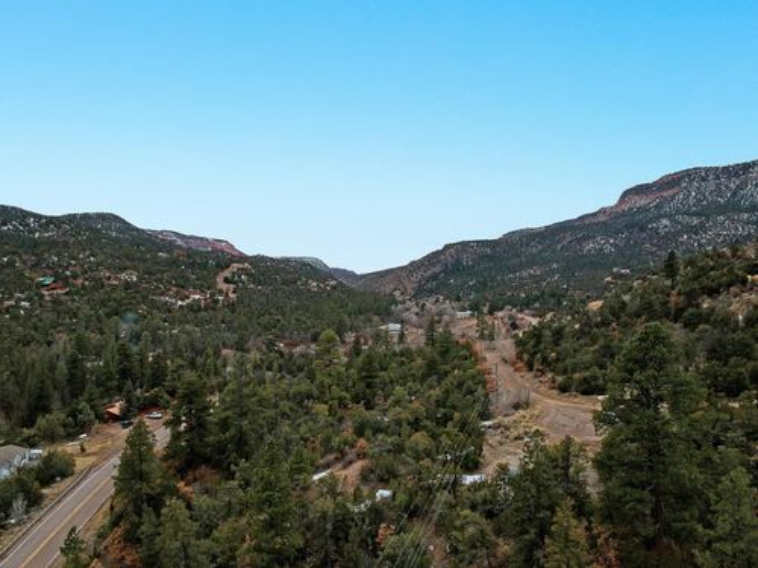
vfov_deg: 54.9
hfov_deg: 69.4
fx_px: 547
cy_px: 284
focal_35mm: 25
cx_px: 379
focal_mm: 4.49
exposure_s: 1/500
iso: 100
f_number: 2.6
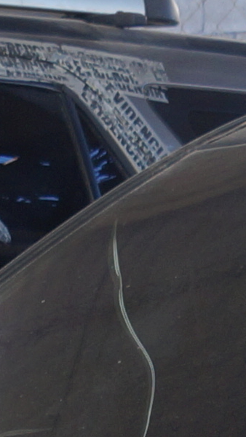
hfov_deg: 4.7
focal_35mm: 257
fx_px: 2977
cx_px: 306
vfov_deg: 8.0
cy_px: 889
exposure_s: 1/60
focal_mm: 18
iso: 100
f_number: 5
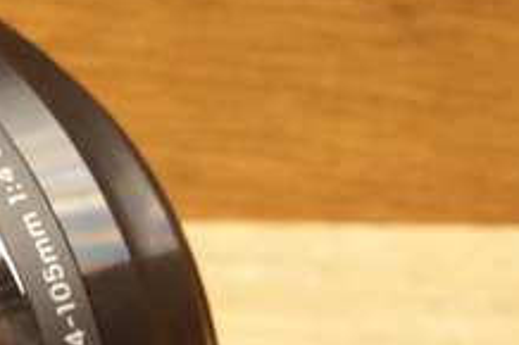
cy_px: 534
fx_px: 3097
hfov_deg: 8.8
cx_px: -688
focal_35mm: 215
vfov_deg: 6.3
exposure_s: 1/50
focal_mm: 26
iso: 3200
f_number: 11
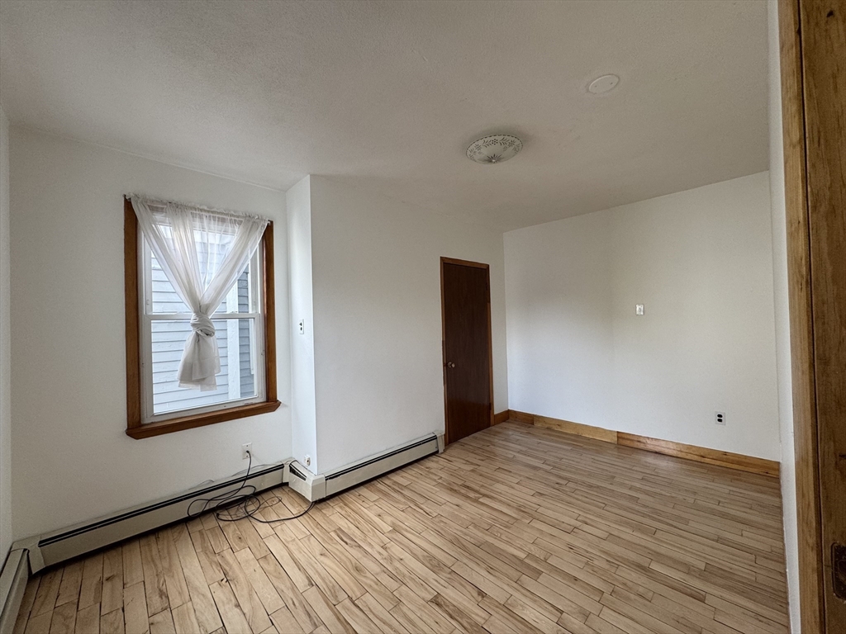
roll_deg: +1.3
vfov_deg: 85.7
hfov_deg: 102.1
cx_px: 423
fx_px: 342
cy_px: 317
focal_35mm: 14
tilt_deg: +0.0
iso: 125
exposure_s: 1/120
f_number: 2.2
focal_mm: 2.22
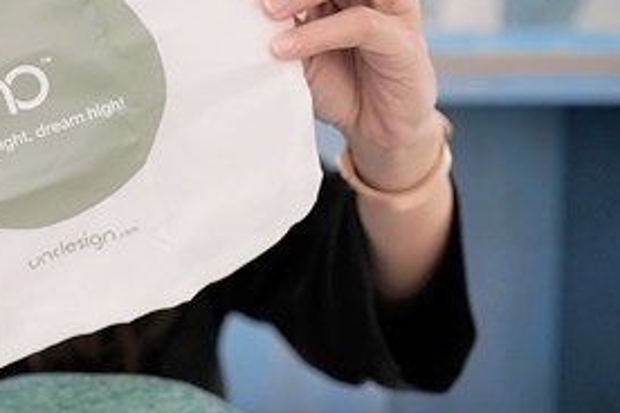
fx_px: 999
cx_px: -34
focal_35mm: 58
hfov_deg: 31.3
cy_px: 152
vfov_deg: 23.3
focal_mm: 20
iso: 160
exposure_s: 1/200
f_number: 1.8
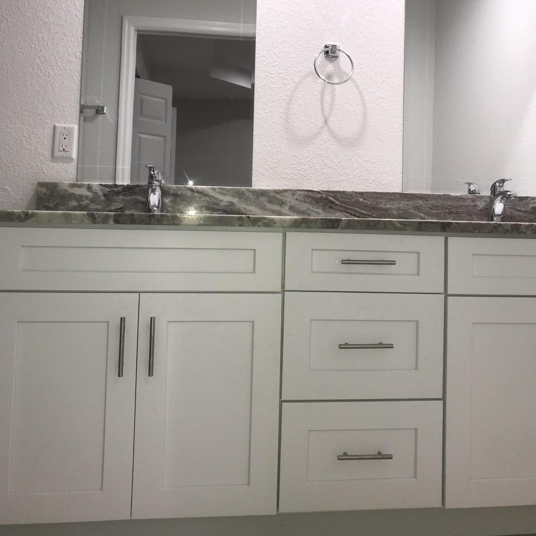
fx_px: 596
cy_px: 186
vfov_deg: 47.8
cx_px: 272
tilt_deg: +2.1
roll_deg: -2.5
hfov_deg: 48.4
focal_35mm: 34
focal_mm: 3.99
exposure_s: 1/88
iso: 20
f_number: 1.8
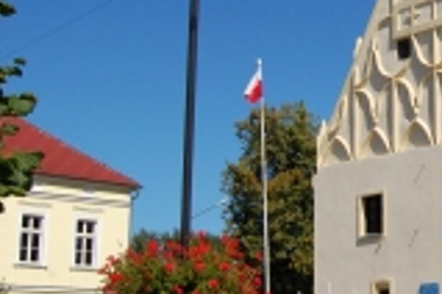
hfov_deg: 23.3
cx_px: 456
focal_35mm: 83
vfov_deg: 16.4
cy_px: 89
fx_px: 1019
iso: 400
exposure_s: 1/640
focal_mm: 22
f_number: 13
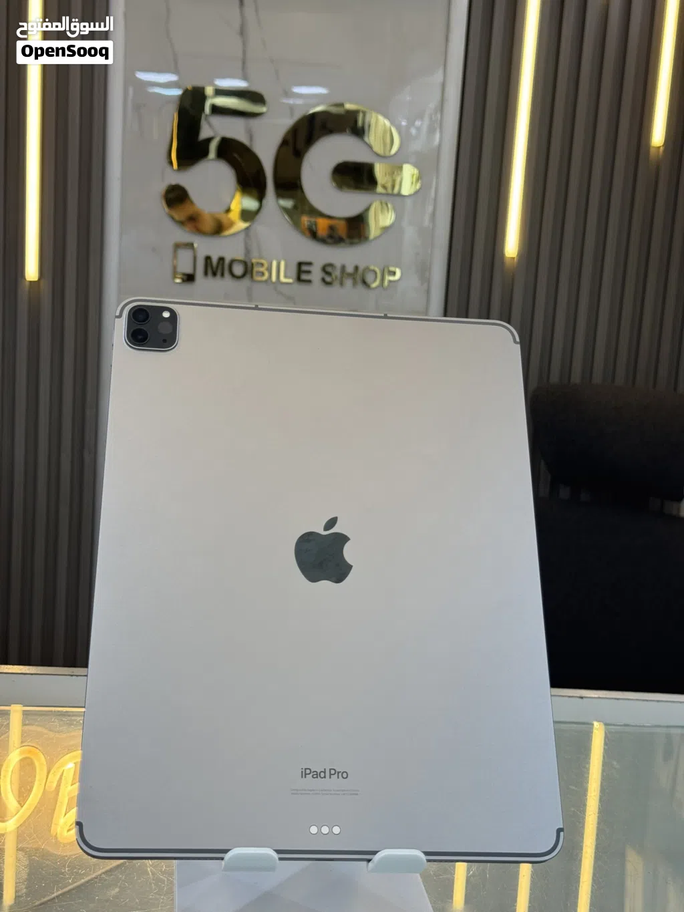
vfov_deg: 39.7
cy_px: 456
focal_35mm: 48
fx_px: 1264
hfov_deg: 30.3
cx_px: 342
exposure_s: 1/100
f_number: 1.78
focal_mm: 6.76
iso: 50
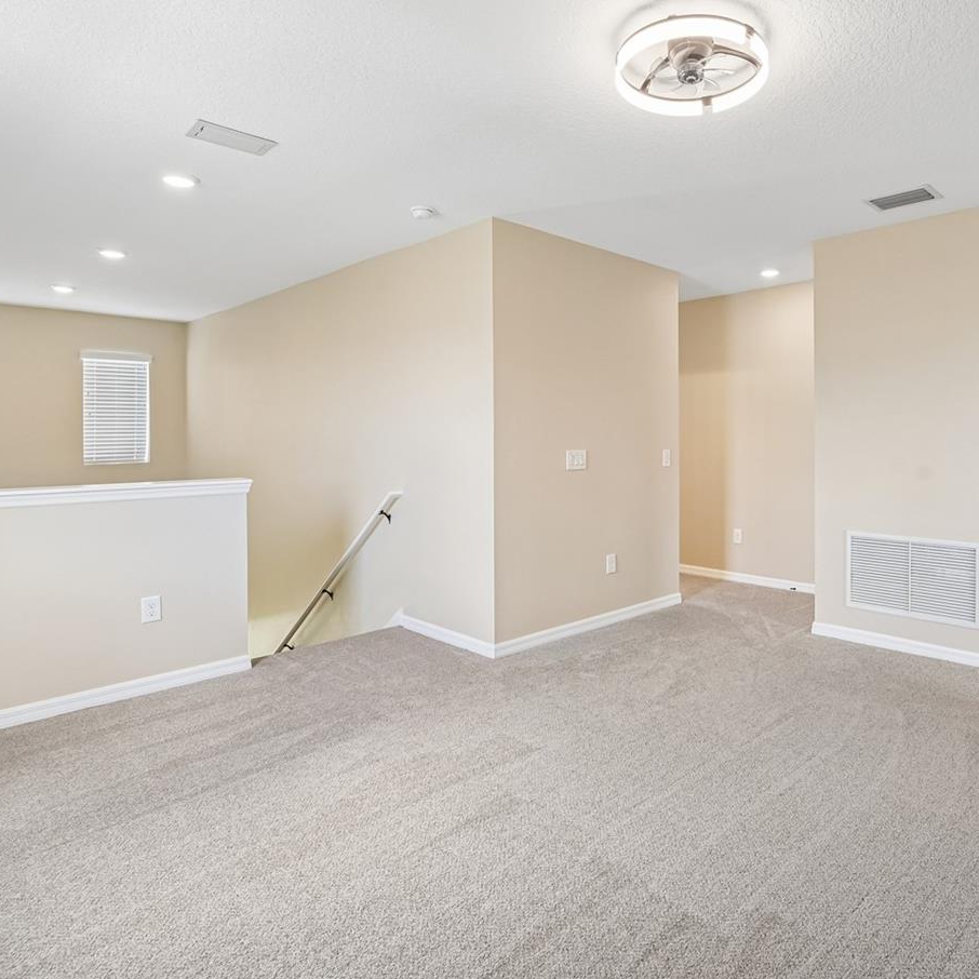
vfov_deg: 71.9
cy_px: 438
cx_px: 617
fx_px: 672
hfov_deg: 70.9
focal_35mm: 21
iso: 400
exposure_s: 1/25
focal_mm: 14
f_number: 8
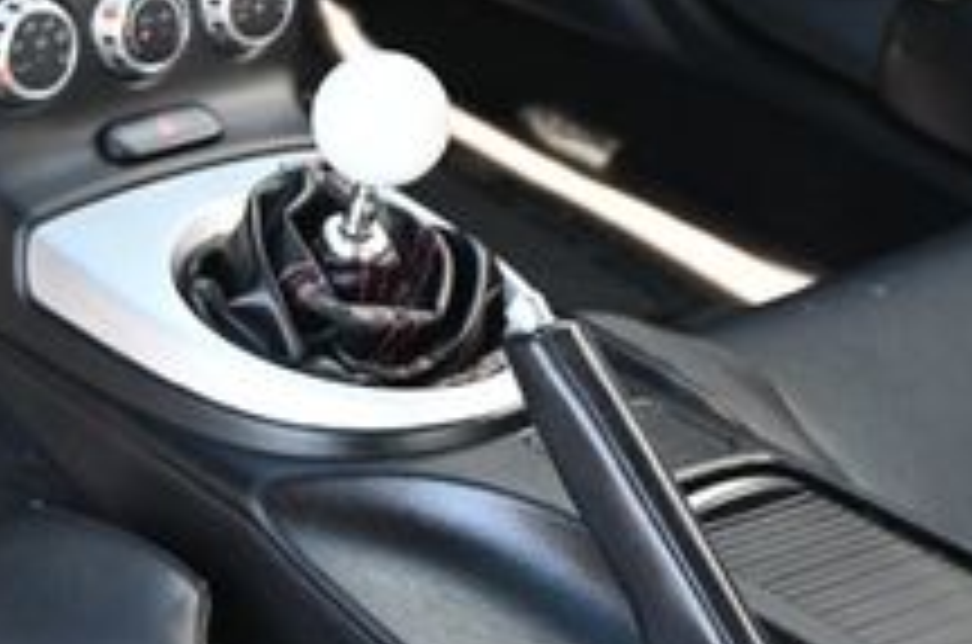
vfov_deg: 13.8
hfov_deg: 19.3
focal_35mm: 98
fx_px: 2640
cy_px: 50
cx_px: -274
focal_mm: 22
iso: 720
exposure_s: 1/125
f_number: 4
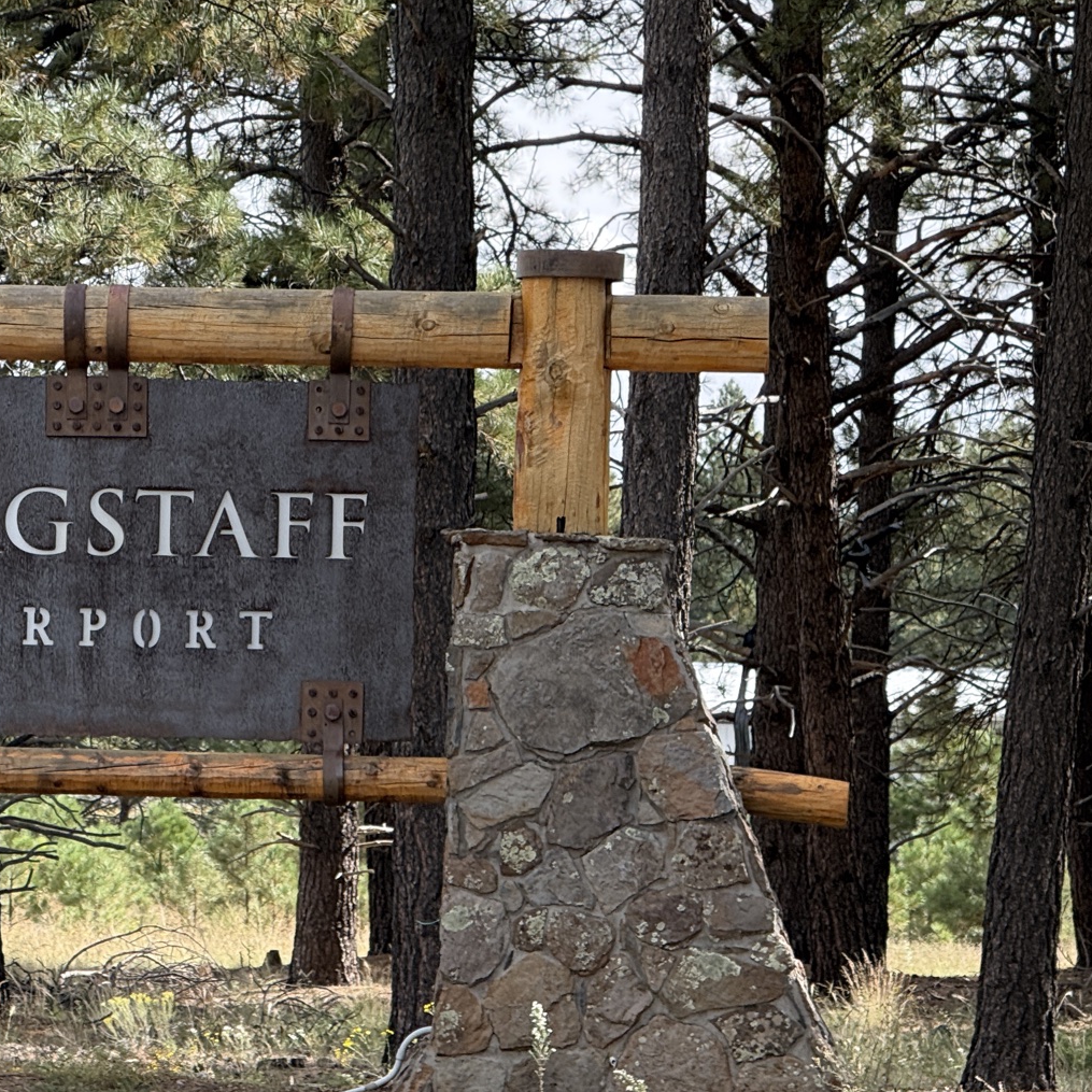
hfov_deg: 8.3
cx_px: 66
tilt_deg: +1.5
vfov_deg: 8.4
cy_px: 593
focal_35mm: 209
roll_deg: -1.8
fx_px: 7459
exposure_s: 1/418
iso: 64
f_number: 2.8
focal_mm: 15.66
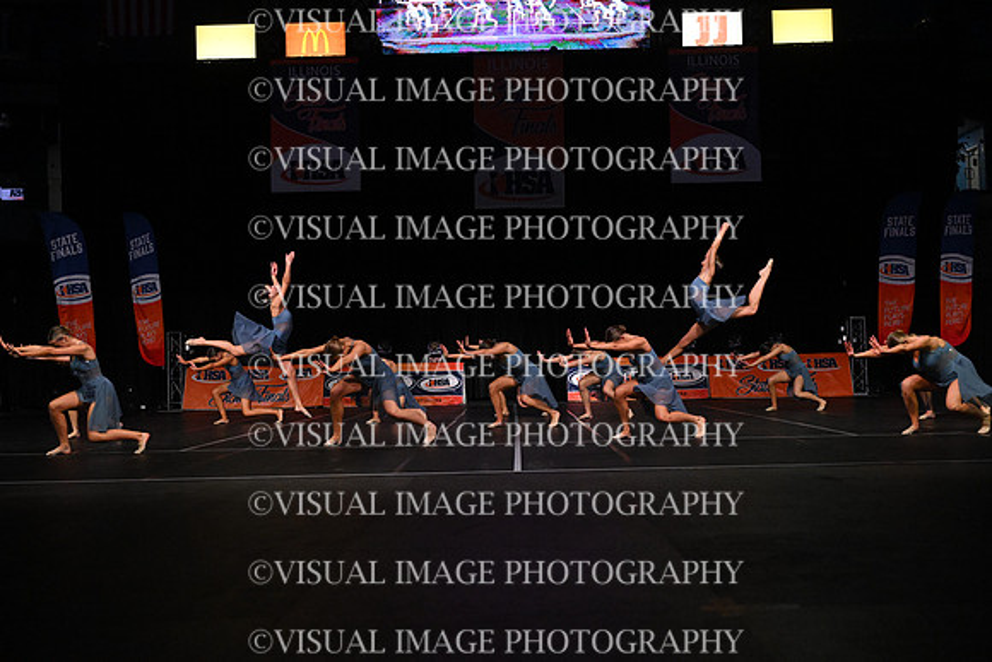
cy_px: 331
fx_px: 1158
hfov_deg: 46.4
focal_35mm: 42
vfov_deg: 31.9
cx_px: 496
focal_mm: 42
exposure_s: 1/1000
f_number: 4
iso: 8000
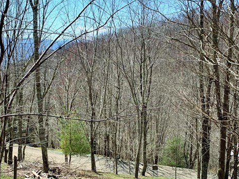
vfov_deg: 25.4
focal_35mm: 57
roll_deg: +1.4
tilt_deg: -13.3
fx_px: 393
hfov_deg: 33.8
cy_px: 126
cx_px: 128
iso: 25
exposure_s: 1/1266
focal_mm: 4.25
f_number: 1.8
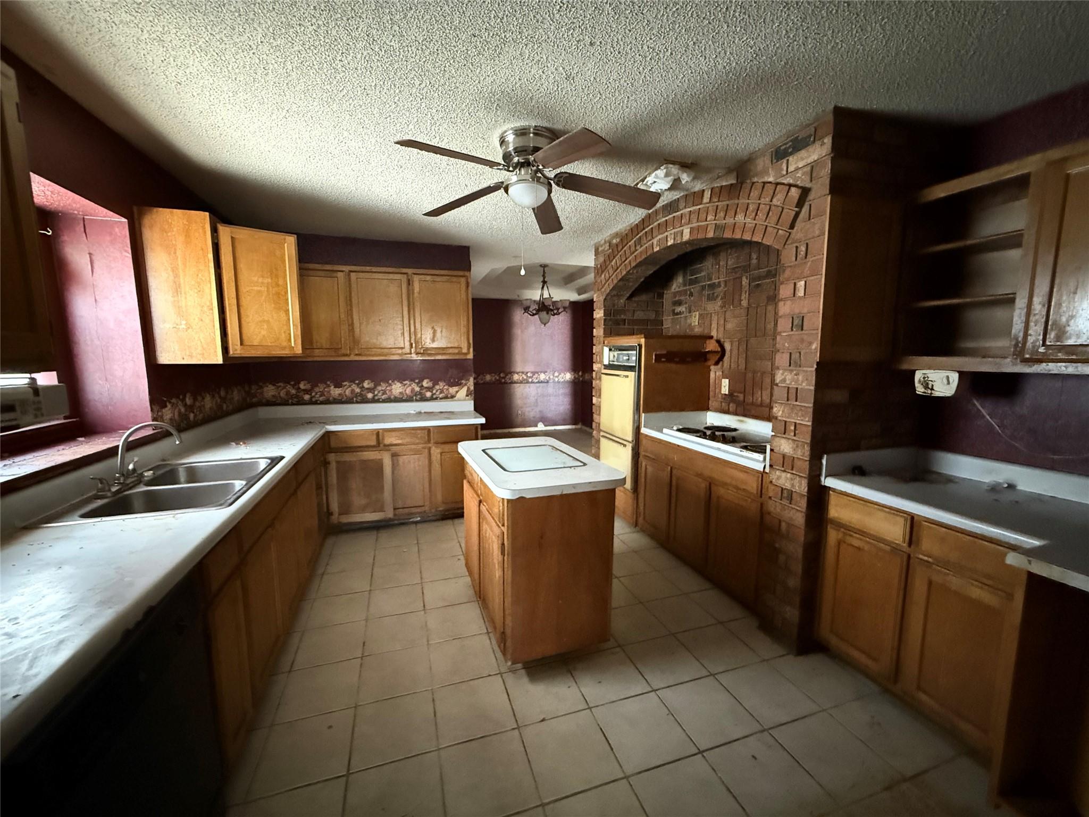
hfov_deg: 102.1
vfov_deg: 85.7
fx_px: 440
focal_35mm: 14
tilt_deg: -6.2
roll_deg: +0.5
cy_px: 408
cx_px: 544
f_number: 2.2
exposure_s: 1/35
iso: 1600
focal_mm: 2.22
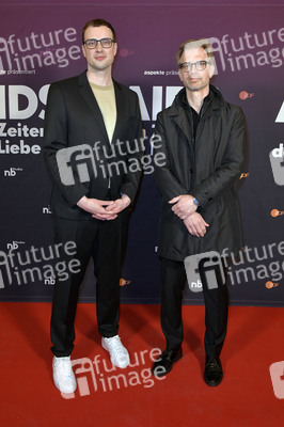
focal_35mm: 29
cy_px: 214
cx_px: 142
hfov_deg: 44.9
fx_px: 344
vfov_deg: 63.7
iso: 1600
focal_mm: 29
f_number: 6.3
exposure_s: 1/250
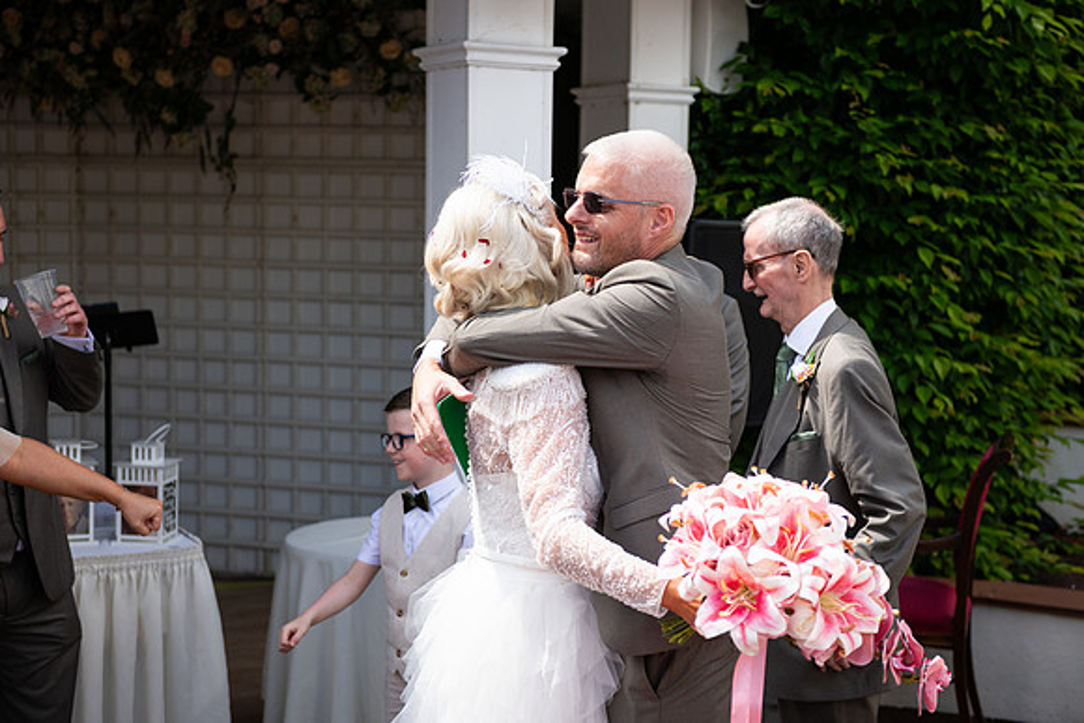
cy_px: 362
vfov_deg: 23.4
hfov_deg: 34.5
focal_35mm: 58
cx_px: 542
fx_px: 1747
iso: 160
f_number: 3.5
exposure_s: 1/1000
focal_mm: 58
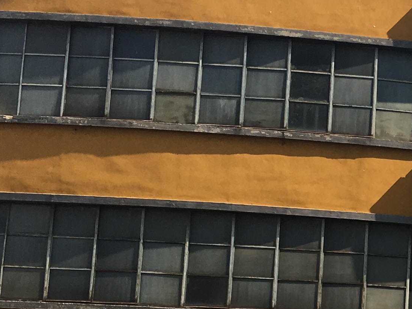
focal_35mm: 106
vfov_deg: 13.7
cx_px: 554
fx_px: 1261
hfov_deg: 17.3
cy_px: 335
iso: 25
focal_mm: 4.15
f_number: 2.2
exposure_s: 1/855
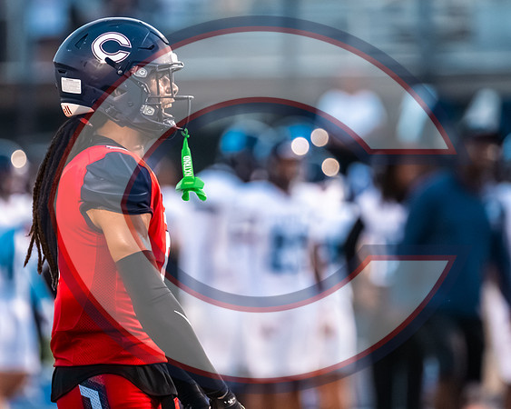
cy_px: 213
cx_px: 151
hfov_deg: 2.3
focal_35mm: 849
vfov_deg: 1.8
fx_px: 12837
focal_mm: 400
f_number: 4.5
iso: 11400
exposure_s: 1/1600
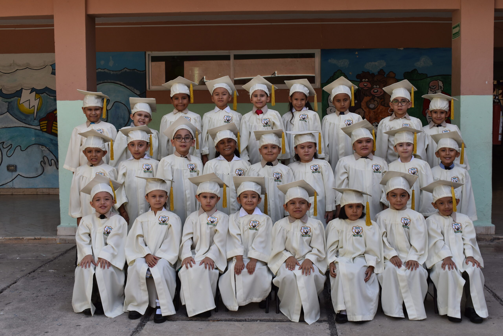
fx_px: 629
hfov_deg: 43.6
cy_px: 168
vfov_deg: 29.9
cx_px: 252
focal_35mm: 45
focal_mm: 30
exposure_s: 1/250
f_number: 8
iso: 250
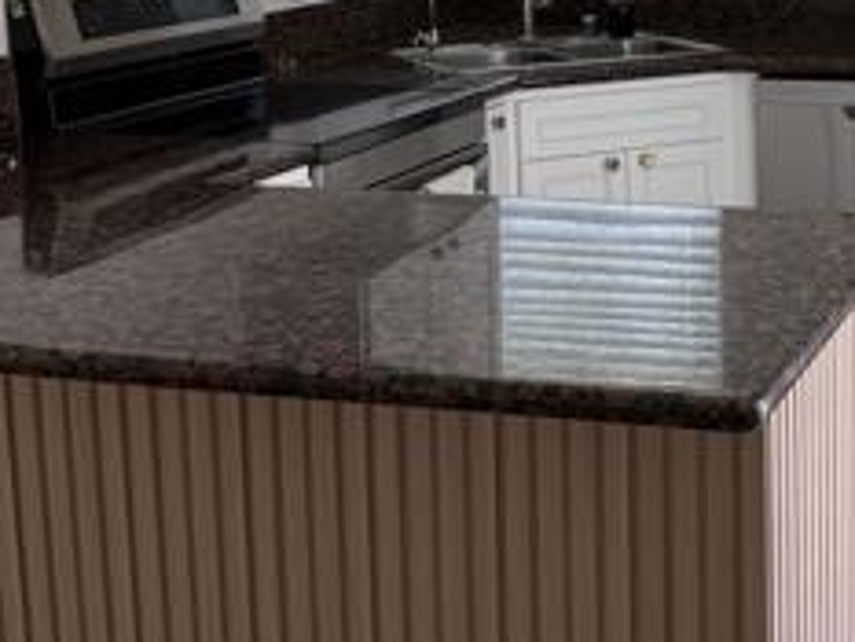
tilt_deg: -9.5
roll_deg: +0.8
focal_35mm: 66
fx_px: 1631
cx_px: 752
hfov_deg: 28.4
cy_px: 106
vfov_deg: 21.9
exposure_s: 1/120
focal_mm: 6.76
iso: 100
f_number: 1.78
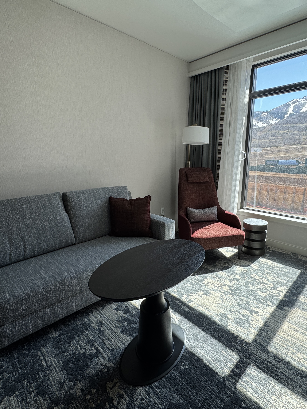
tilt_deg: -12.6
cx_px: 171
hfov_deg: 68.5
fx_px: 225
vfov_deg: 84.7
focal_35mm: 19
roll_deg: -0.5
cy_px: 205
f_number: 2.2
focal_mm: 2.22
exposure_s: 1/158
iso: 40
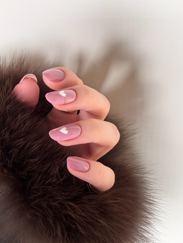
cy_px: 122
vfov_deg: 60.0
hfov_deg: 46.8
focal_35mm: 30
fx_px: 211
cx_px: 92
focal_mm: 2.69
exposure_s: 1/112
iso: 80
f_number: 1.9
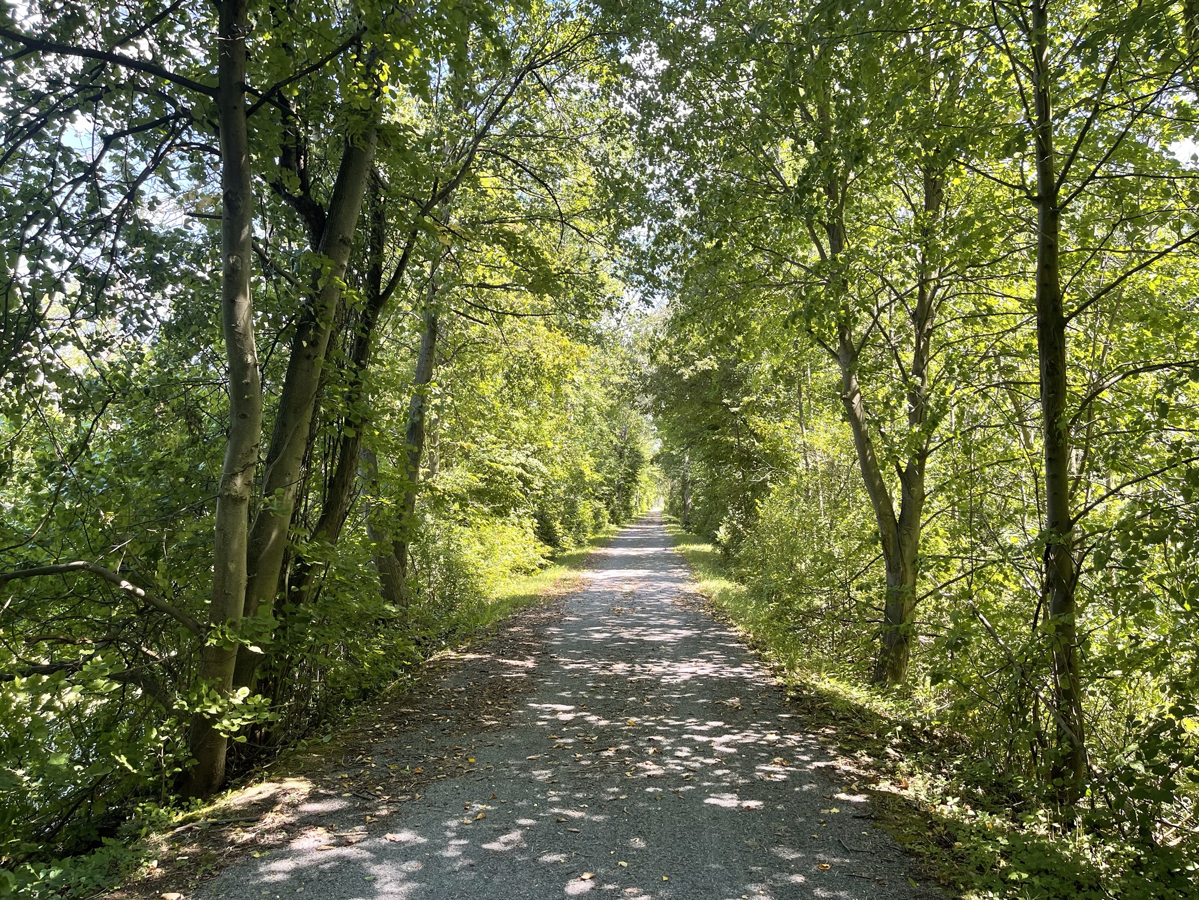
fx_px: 866
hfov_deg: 69.4
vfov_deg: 54.9
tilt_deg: +2.2
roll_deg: +0.5
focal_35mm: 25
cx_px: 600
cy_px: 450
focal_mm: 5.1
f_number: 1.6
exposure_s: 1/202
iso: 32
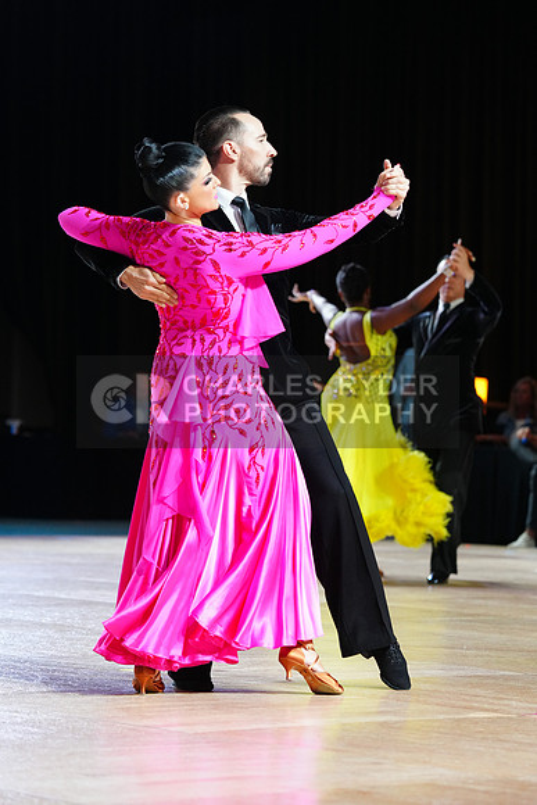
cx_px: 268
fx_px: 3019
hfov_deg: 10.2
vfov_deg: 15.2
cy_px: 402
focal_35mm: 135
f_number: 4
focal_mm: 135
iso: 2500
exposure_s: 1/250
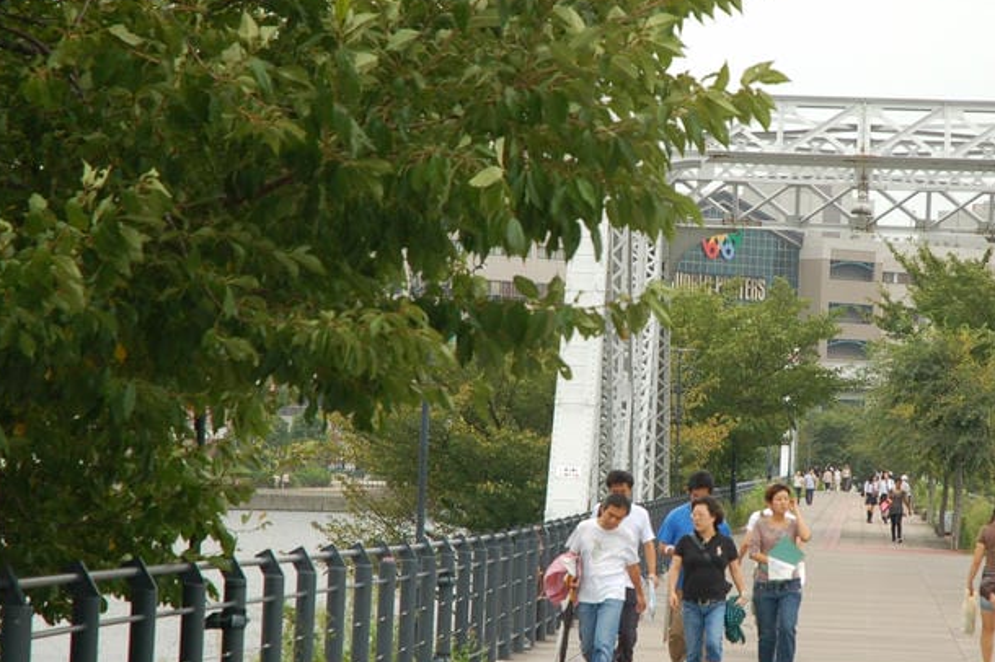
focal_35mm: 160
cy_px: 335
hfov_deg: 12.8
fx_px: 4415
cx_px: 690
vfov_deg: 8.6
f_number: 5
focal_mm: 65
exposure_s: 1/320
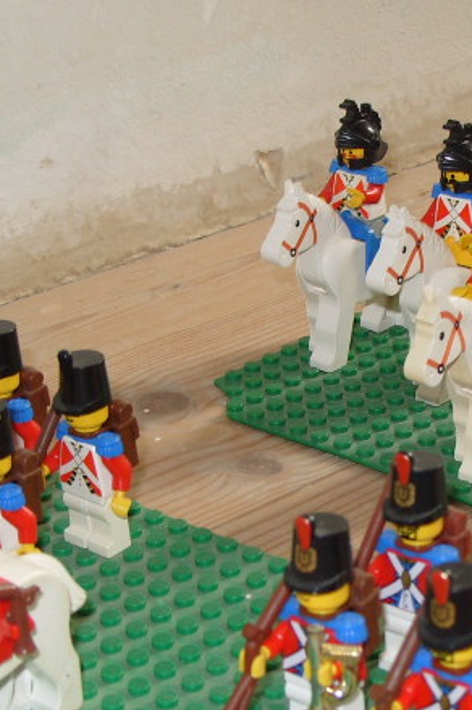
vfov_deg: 23.8
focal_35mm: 85
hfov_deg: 16.0
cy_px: 466
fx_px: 1674
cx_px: 322
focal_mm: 7.8
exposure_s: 1/45
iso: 100
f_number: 2.8
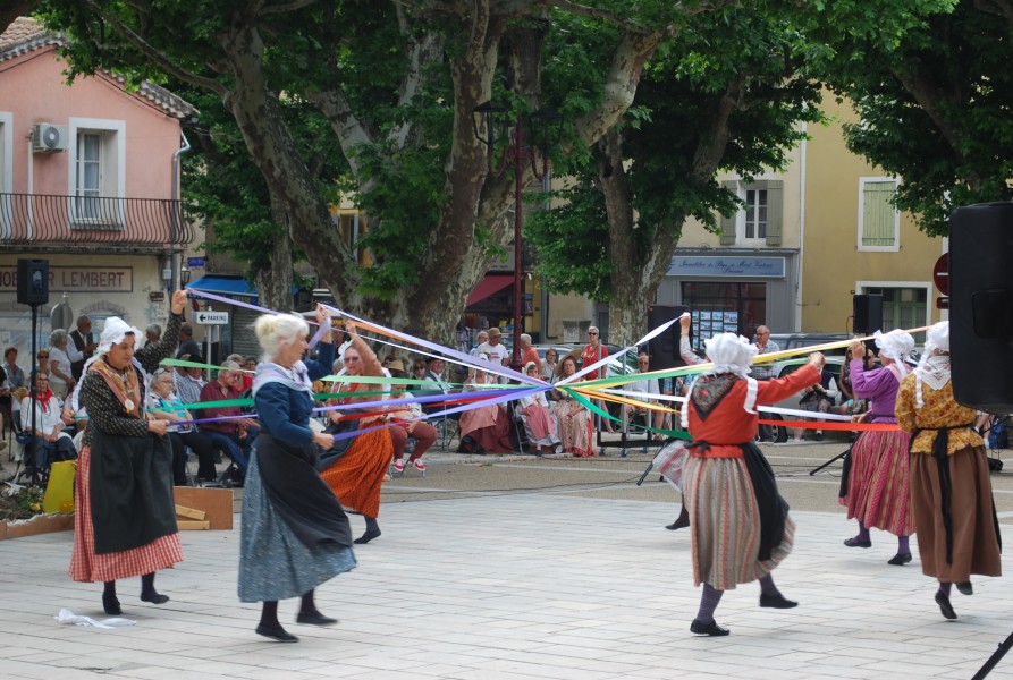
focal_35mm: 82
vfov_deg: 16.6
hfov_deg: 24.6
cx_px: 506
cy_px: 340
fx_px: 2327
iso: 160
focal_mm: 55
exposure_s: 1/125
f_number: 5.6
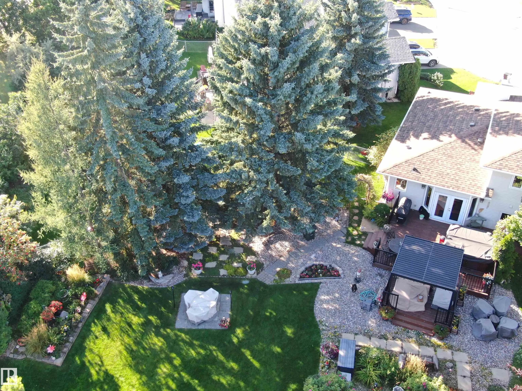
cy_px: 196
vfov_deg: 40.7
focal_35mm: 35
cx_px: 261
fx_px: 528
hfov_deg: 52.6
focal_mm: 5.94
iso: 100
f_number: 3.3
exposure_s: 1/100
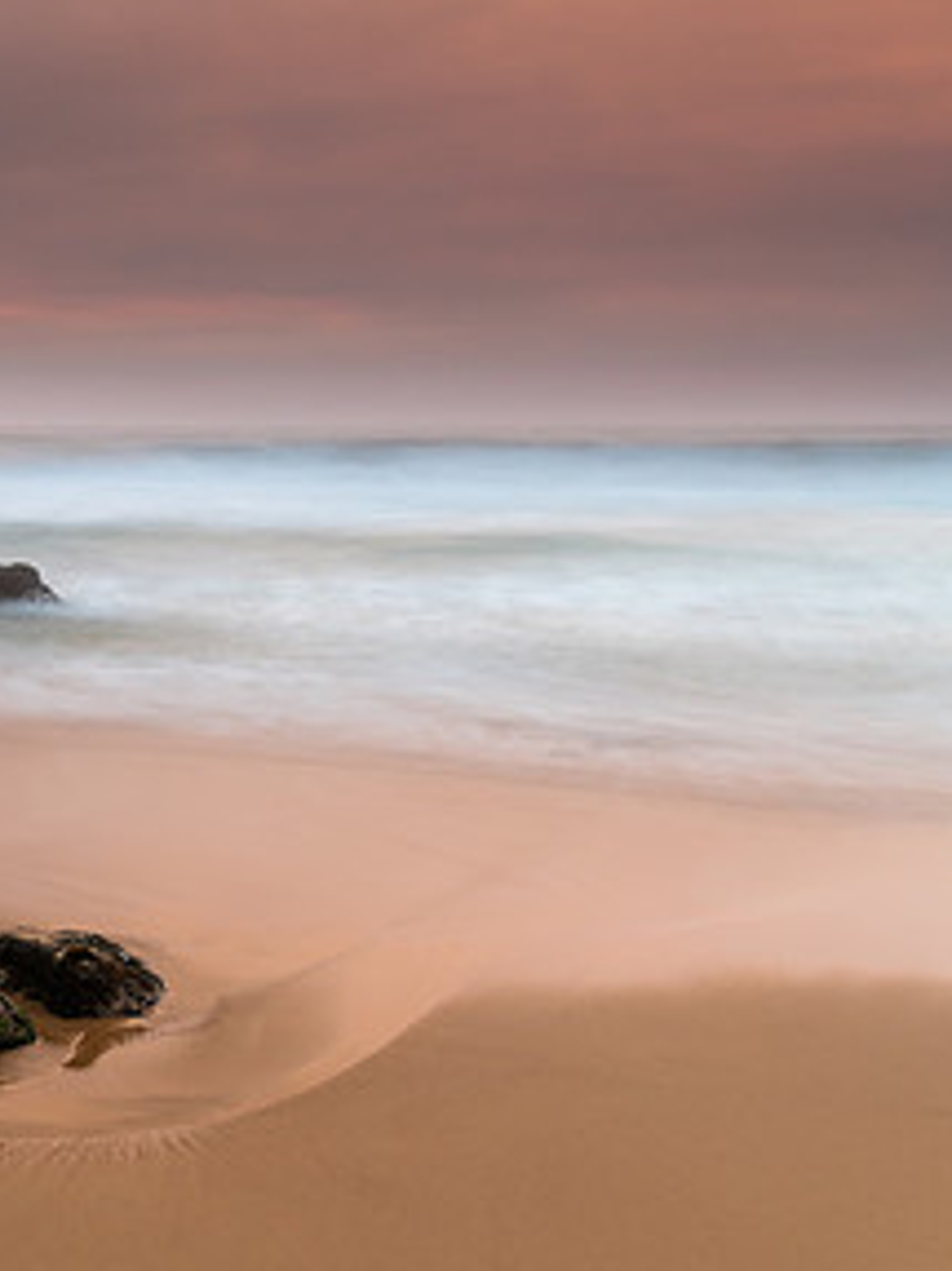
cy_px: 498
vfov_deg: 40.2
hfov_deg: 28.2
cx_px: -80
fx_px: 1725
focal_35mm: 47
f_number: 8
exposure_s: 6
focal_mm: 24
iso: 200
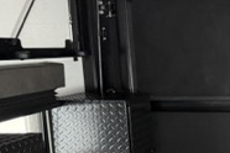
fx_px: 549
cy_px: 179
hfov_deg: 21.5
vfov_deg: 15.4
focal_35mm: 86
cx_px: 296
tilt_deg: -12.7
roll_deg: -2.0
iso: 1000
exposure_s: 1/38
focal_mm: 6.76
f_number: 1.78
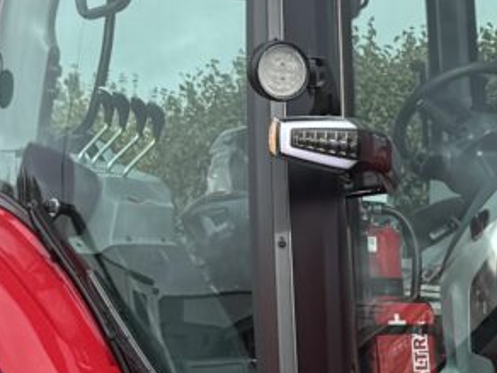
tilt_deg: +3.3
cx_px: 756
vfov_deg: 9.3
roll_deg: +1.1
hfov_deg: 11.9
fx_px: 2268
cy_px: 436
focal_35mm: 158
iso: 80
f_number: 1.78
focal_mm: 6.76
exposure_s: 1/2370
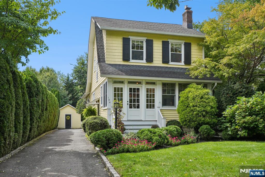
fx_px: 250
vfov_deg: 38.9
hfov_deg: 55.8
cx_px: 132
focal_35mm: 34
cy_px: 88
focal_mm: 23.2
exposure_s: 1/1250
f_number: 8
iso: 800
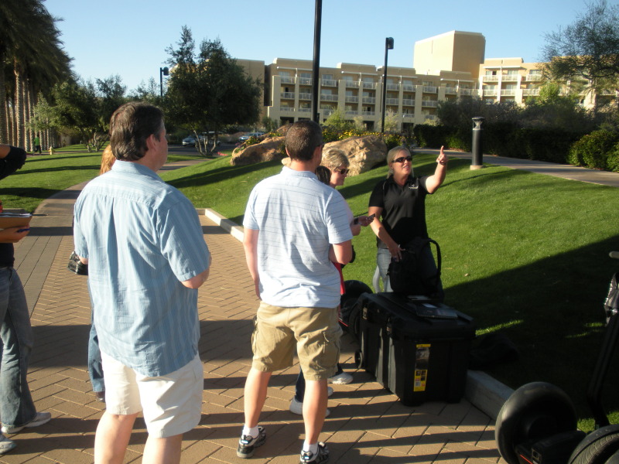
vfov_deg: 39.7
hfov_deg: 51.4
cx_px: 310
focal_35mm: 36
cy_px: 232
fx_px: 644
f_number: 3.5
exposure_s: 1/417
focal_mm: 6.3
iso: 88
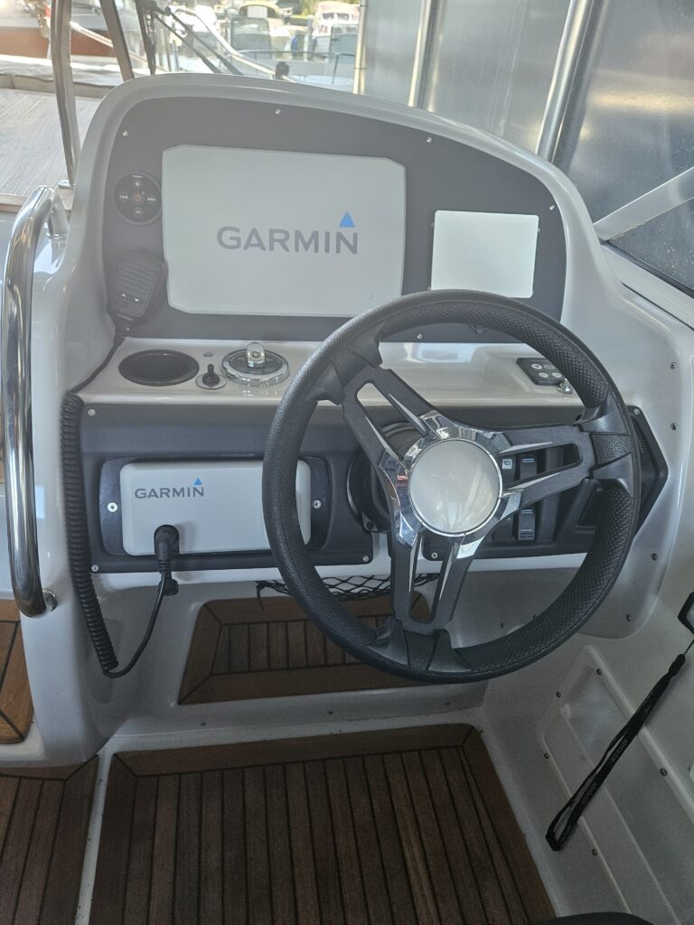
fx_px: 615
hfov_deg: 58.9
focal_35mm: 23
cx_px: 347
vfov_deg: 73.9
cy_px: 462
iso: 250
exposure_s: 1/142
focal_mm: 5.4
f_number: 1.8
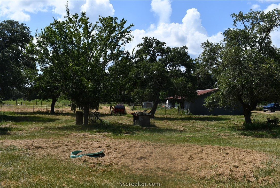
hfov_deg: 53.1
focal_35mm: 36
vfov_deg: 36.9
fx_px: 280
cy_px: 94
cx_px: 140
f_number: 9
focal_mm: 18
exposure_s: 1/320
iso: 100
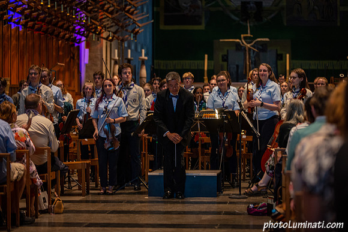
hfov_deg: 20.8
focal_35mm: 98
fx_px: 948
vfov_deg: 14.0
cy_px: 116
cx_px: 174
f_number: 2.8
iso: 2000
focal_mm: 98
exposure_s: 1/125
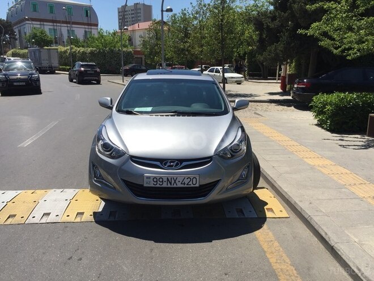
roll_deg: -1.4
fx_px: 313
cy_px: 140
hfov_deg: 61.7
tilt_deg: -13.4
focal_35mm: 29
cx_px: 187
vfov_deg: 48.2
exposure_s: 1/2639
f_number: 2.2
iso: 32
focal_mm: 4.15
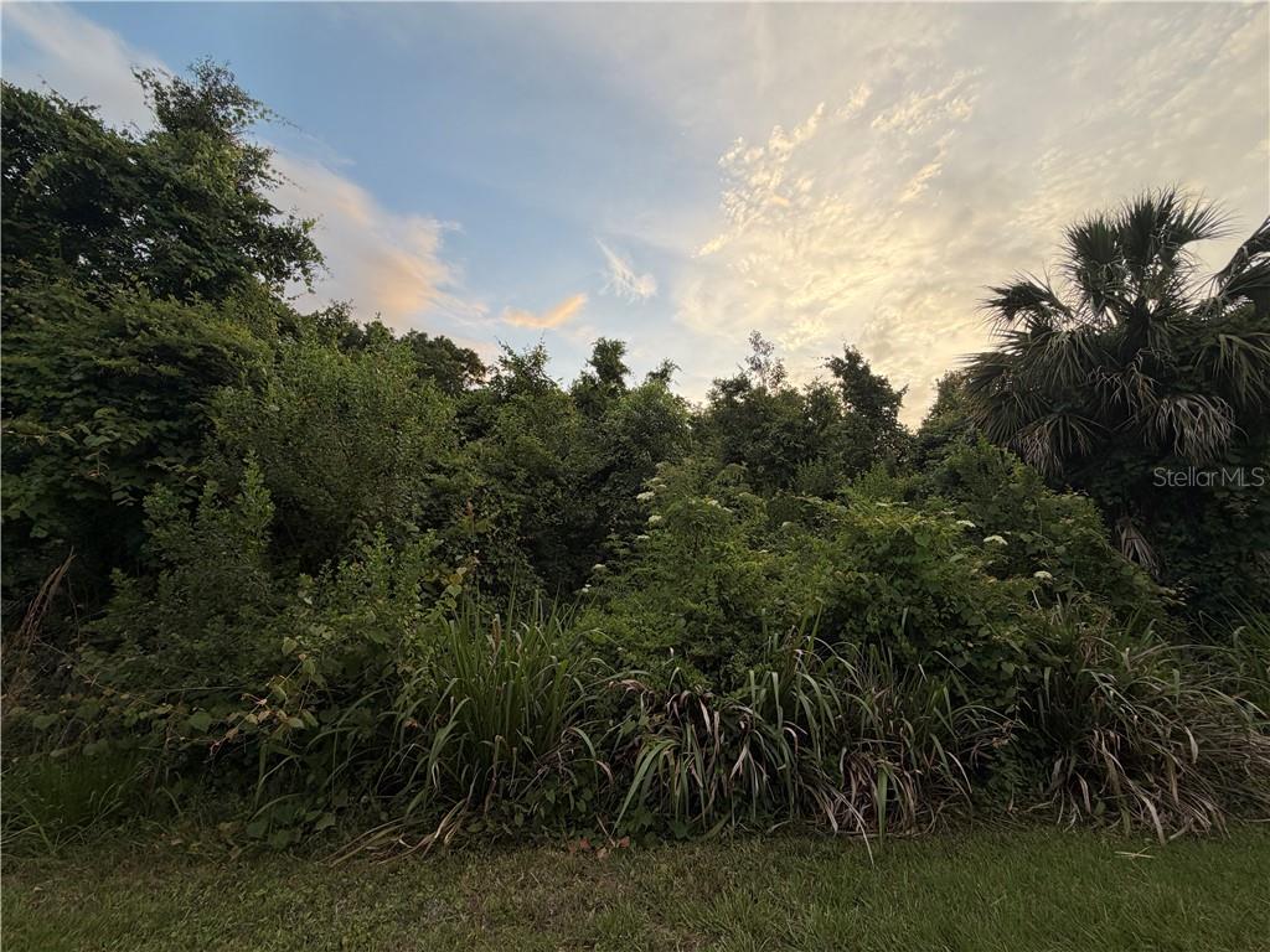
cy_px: 476
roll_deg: +0.1
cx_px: 635
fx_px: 514
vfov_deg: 85.7
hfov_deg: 102.1
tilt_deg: +11.2
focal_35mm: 14
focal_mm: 2.22
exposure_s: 1/243
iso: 40
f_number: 2.2
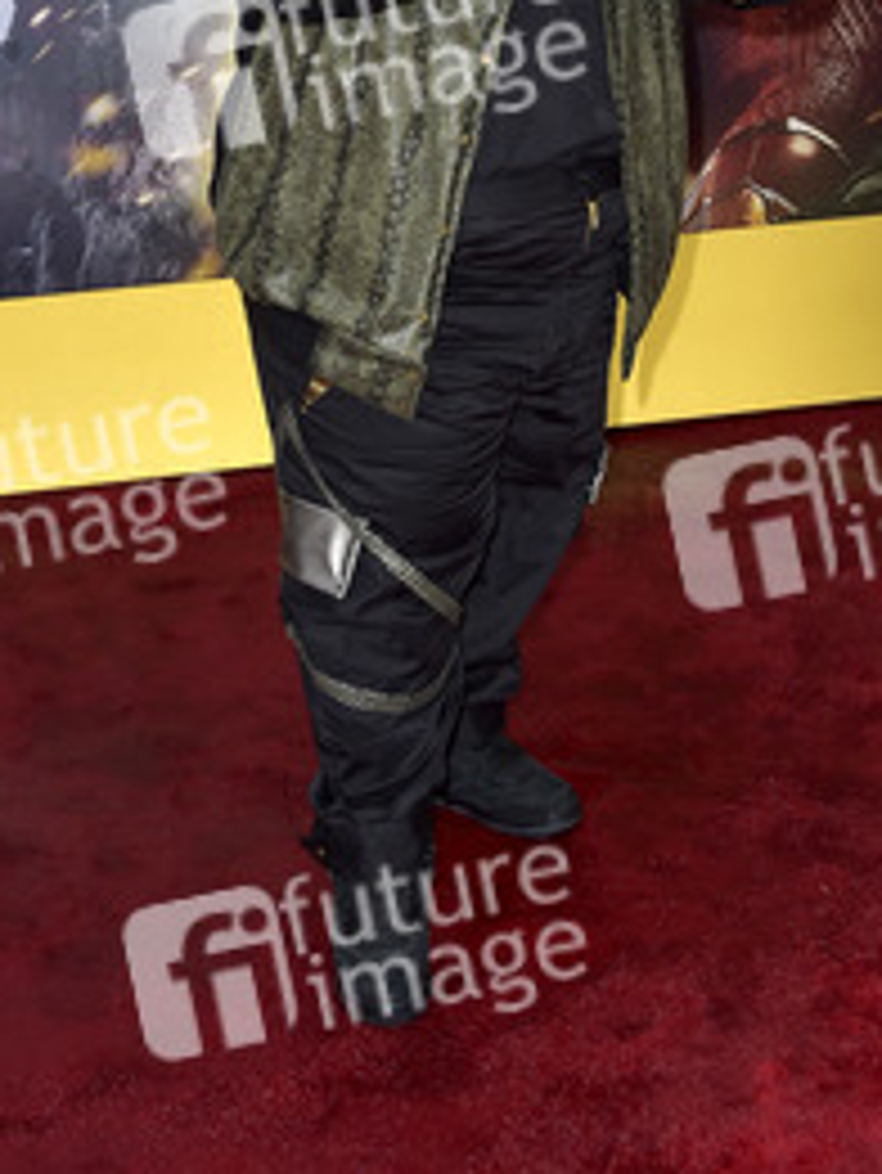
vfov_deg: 33.6
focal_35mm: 56
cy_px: 279
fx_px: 1901
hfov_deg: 26.1
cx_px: 488
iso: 320
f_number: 6.3
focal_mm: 38
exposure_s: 1/250
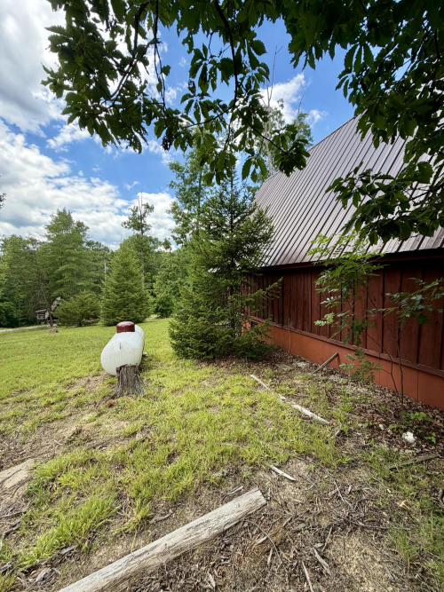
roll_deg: -0.6
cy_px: 296
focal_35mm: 14
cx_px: 222
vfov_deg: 102.1
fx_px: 240
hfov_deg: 85.7
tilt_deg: -4.2
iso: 50
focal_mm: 2.22
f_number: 2.2
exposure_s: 1/502
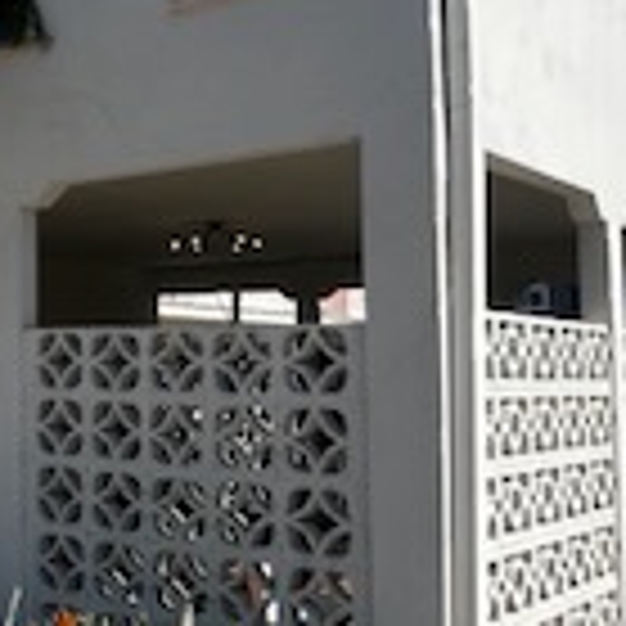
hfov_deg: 28.0
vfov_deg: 32.1
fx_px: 1084
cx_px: -131
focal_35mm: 53
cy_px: 252
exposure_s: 1/1143
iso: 32
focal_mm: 1.57
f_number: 1.8
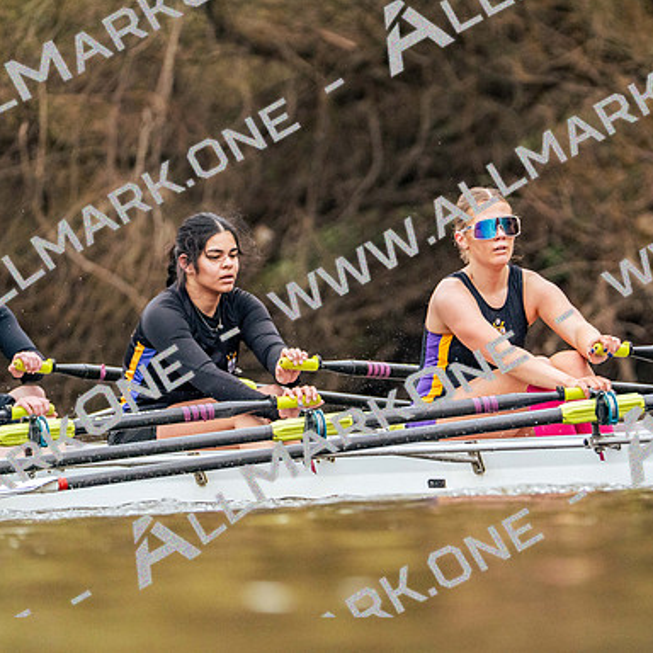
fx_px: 13083
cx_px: 478
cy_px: 326
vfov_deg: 2.9
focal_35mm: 613
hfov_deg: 2.9
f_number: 6.3
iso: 6400
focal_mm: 478
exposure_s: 1/2000
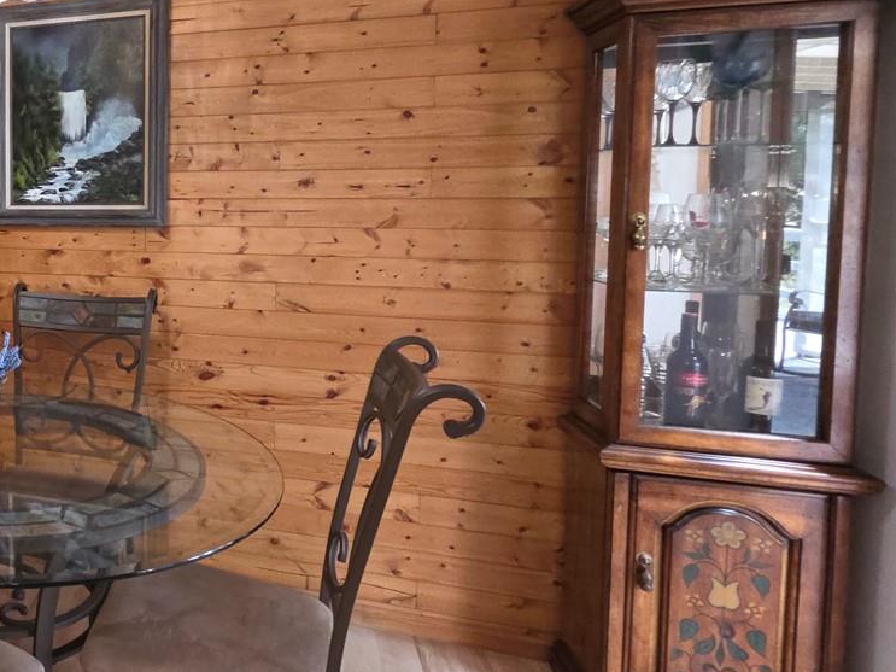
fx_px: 725
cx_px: -41
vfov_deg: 49.0
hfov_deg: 49.0
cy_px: 230
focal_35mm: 28
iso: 250
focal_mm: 2.2
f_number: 1.9
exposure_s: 1/60
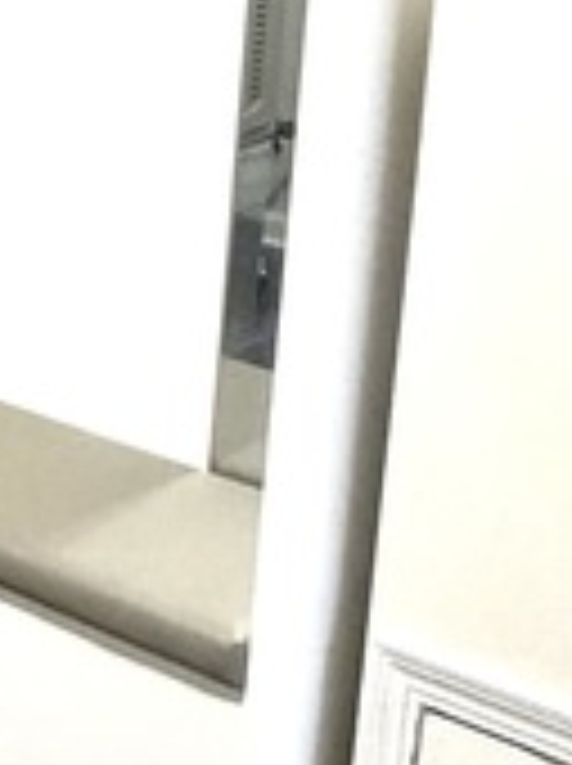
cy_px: 148
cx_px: -477
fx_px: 1966
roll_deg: +0.5
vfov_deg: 21.8
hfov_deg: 14.4
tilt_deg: -13.6
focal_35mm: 89
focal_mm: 2.22
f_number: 2.2
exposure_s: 1/60
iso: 500
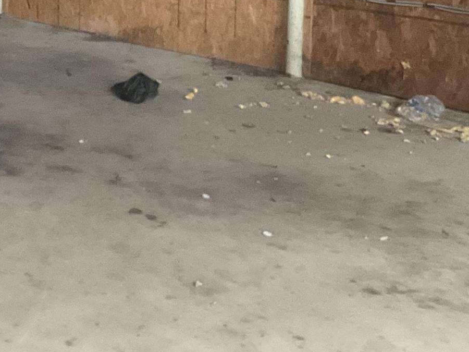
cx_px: -113
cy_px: -39
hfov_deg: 18.6
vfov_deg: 14.6
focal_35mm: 99
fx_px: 1341
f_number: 1.8
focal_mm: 3
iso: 320
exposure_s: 1/40
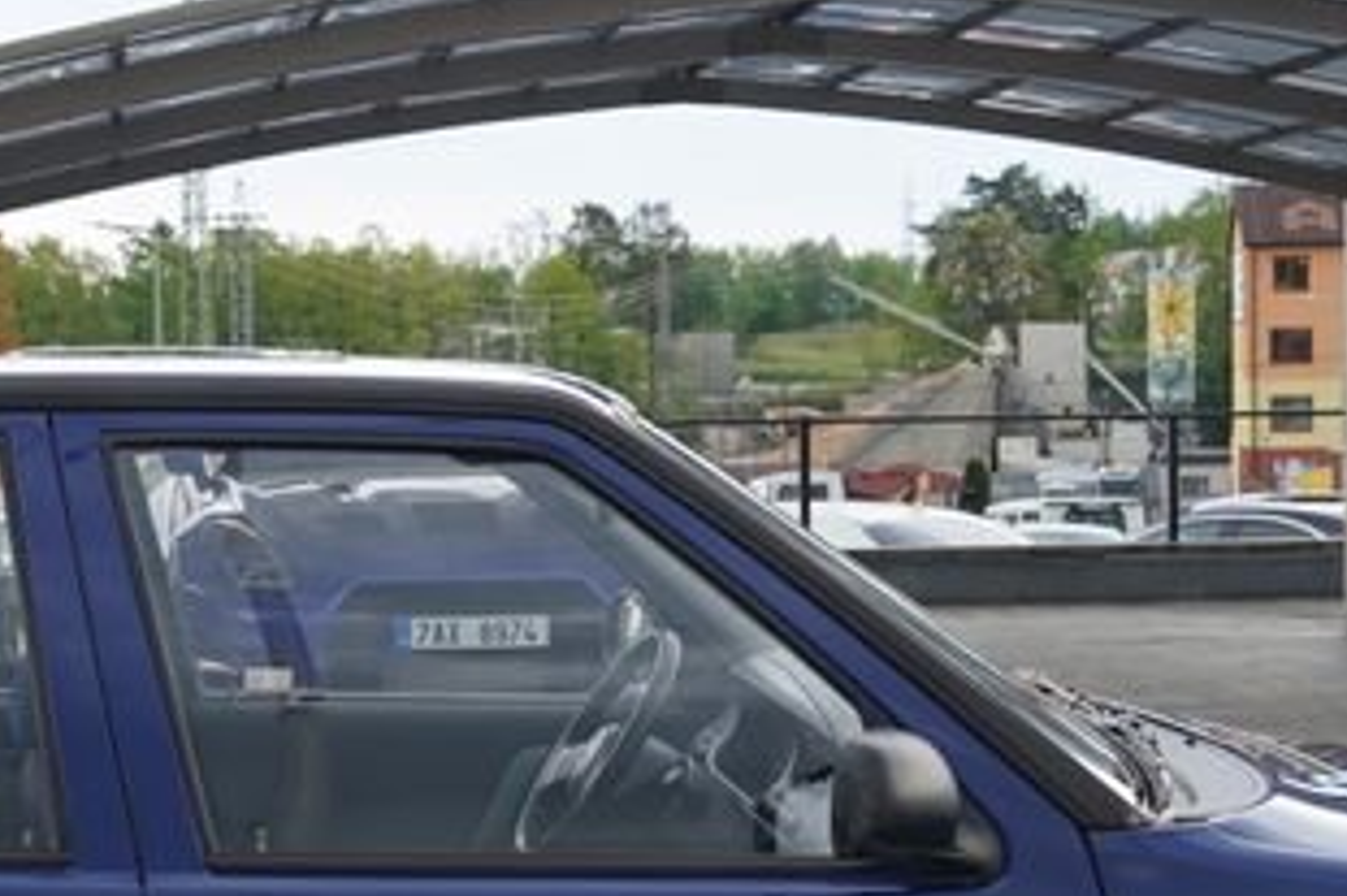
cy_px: 565
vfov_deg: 17.2
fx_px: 2954
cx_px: 204
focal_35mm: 79
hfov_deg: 25.1
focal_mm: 24
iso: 100
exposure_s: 1/80
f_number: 4.5
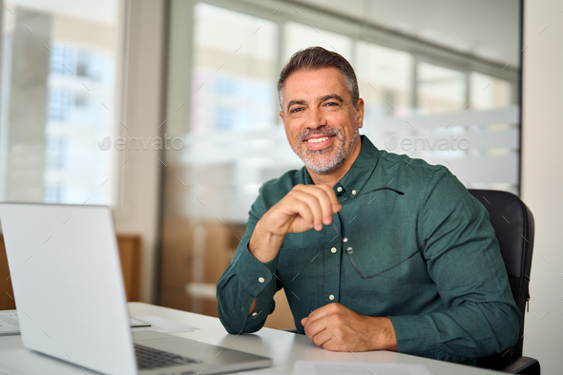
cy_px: 188
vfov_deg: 27.0
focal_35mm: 50
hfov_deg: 39.6
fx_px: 782
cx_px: 282
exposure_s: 1/4000
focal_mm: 50
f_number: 1.2
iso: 800
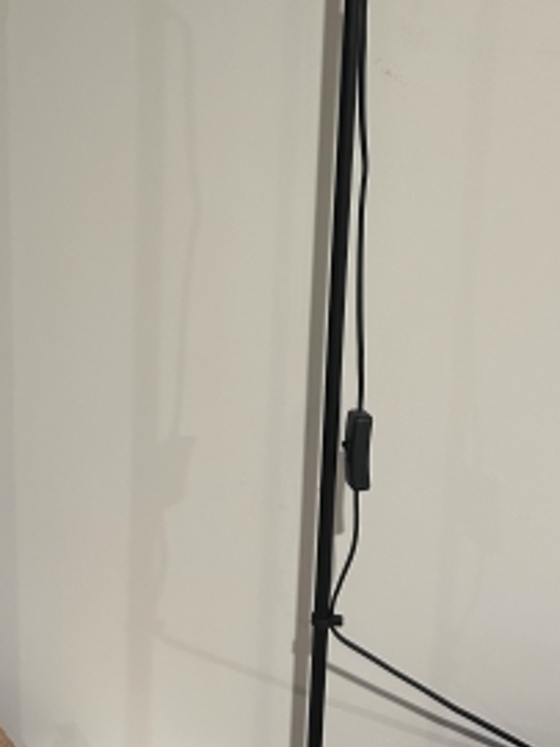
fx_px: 1036
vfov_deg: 38.7
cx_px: 313
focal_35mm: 48
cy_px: 196
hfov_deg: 30.2
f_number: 1.5
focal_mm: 5.7
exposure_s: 1/50
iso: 320
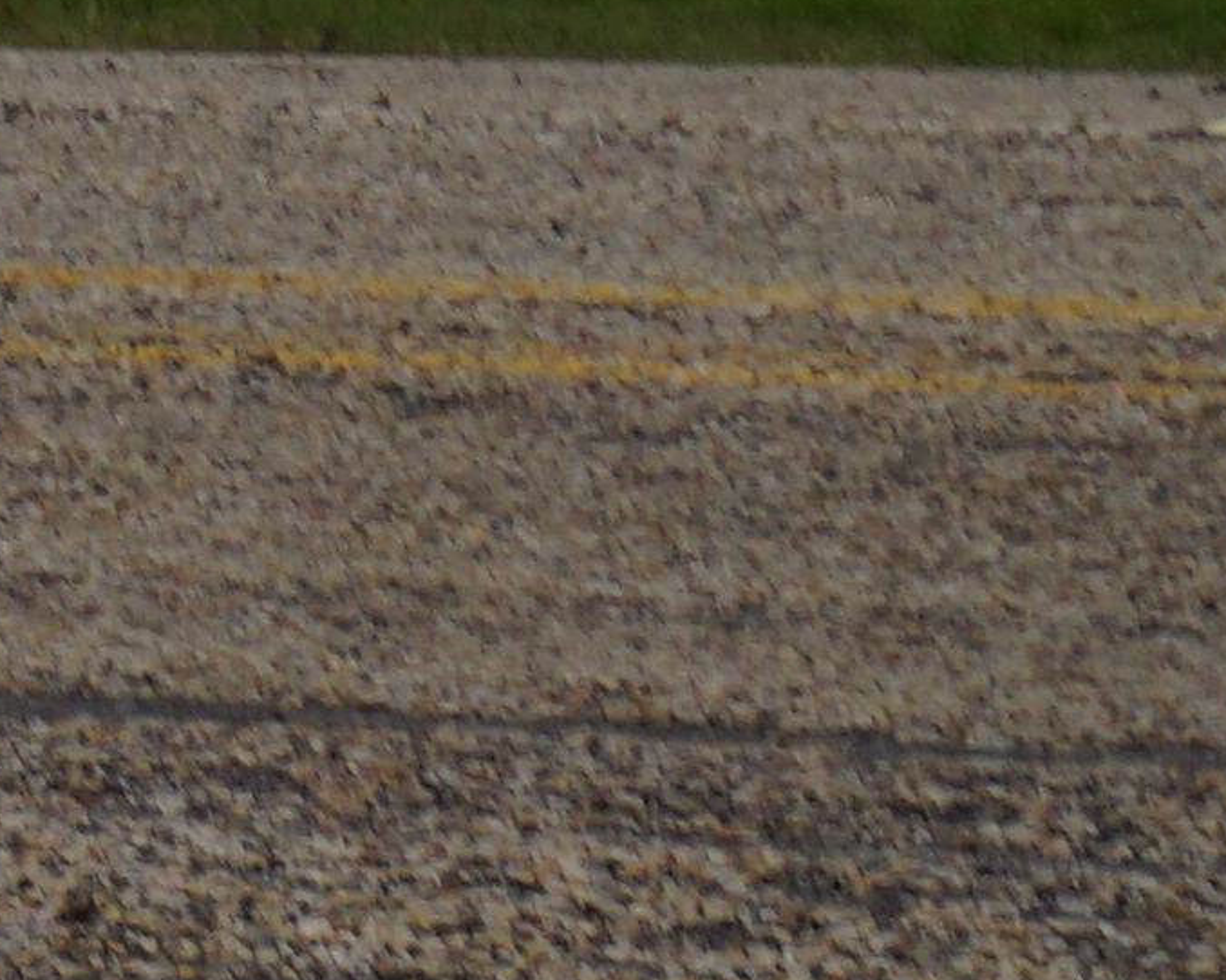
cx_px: -4092
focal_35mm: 349
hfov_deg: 4.9
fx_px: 12660
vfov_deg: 4.3
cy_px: -1372
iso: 100
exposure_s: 1/125
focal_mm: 28
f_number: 11
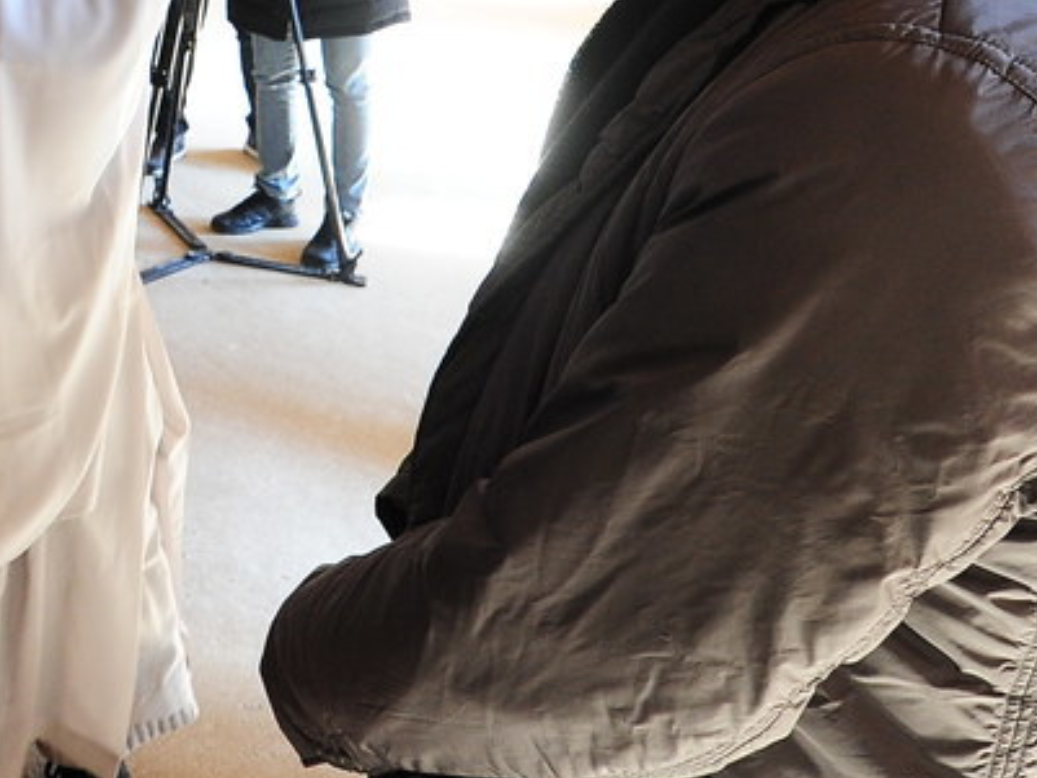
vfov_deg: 27.4
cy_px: -140
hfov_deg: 33.4
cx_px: -186
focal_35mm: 47
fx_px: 1408
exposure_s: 1/30
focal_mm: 14
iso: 1600
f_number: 6.3
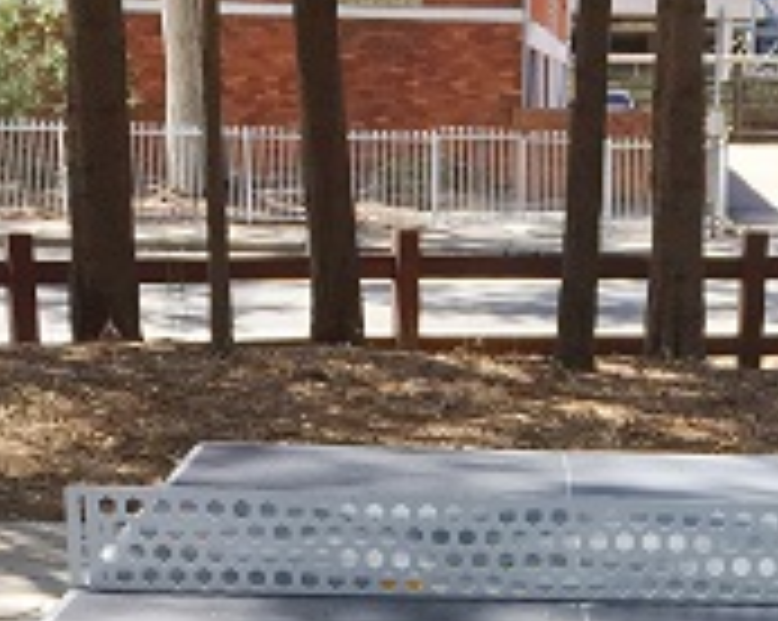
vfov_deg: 15.8
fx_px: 2070
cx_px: 580
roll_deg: -2.4
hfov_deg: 21.1
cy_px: 896
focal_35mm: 90
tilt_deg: -21.4
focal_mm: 4.15
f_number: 2.2
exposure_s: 1/421
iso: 32
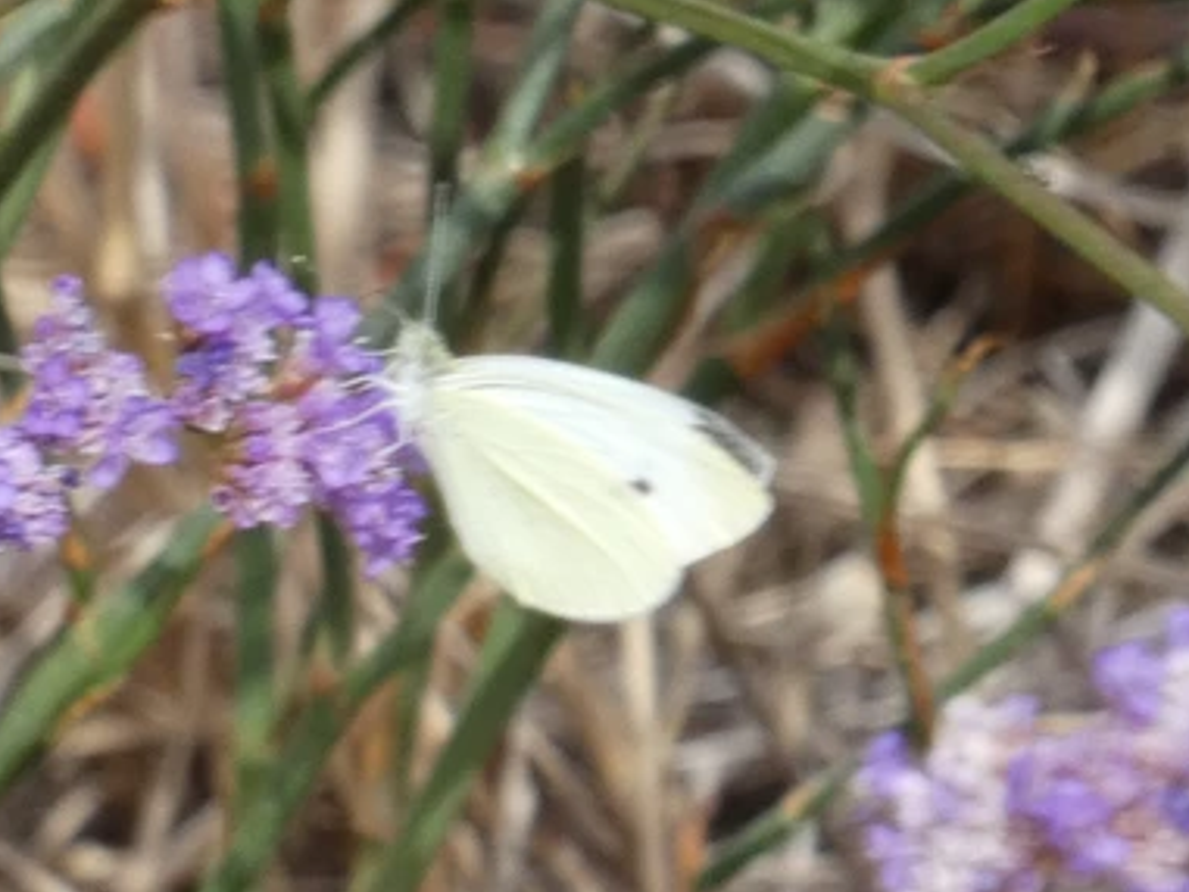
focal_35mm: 891
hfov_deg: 2.2
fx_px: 30614
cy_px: 546
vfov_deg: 1.7
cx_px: 484
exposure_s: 1/320
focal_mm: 95.2
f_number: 5.6
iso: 250
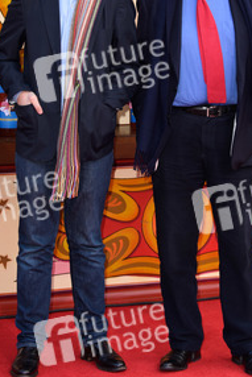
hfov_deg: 10.0
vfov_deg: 14.9
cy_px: 137
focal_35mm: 137
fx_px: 1437
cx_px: 141
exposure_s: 1/250
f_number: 5.6
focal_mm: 98
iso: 400
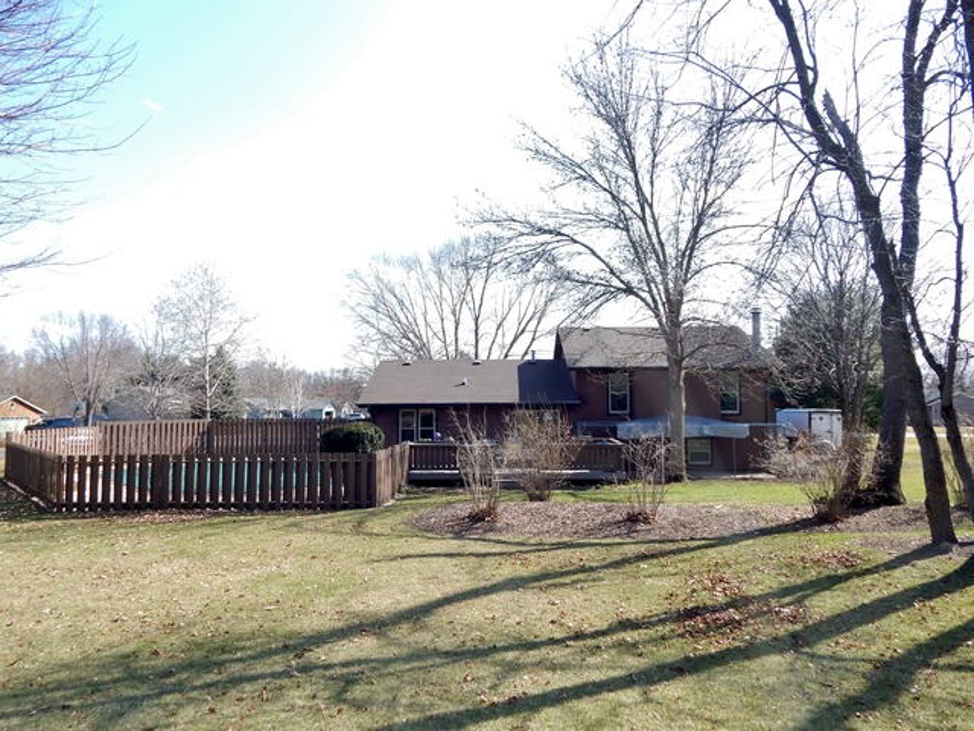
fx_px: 619
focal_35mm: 22
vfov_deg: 61.1
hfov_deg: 76.4
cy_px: 366
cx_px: 487
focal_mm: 4
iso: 125
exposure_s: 1/500
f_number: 3
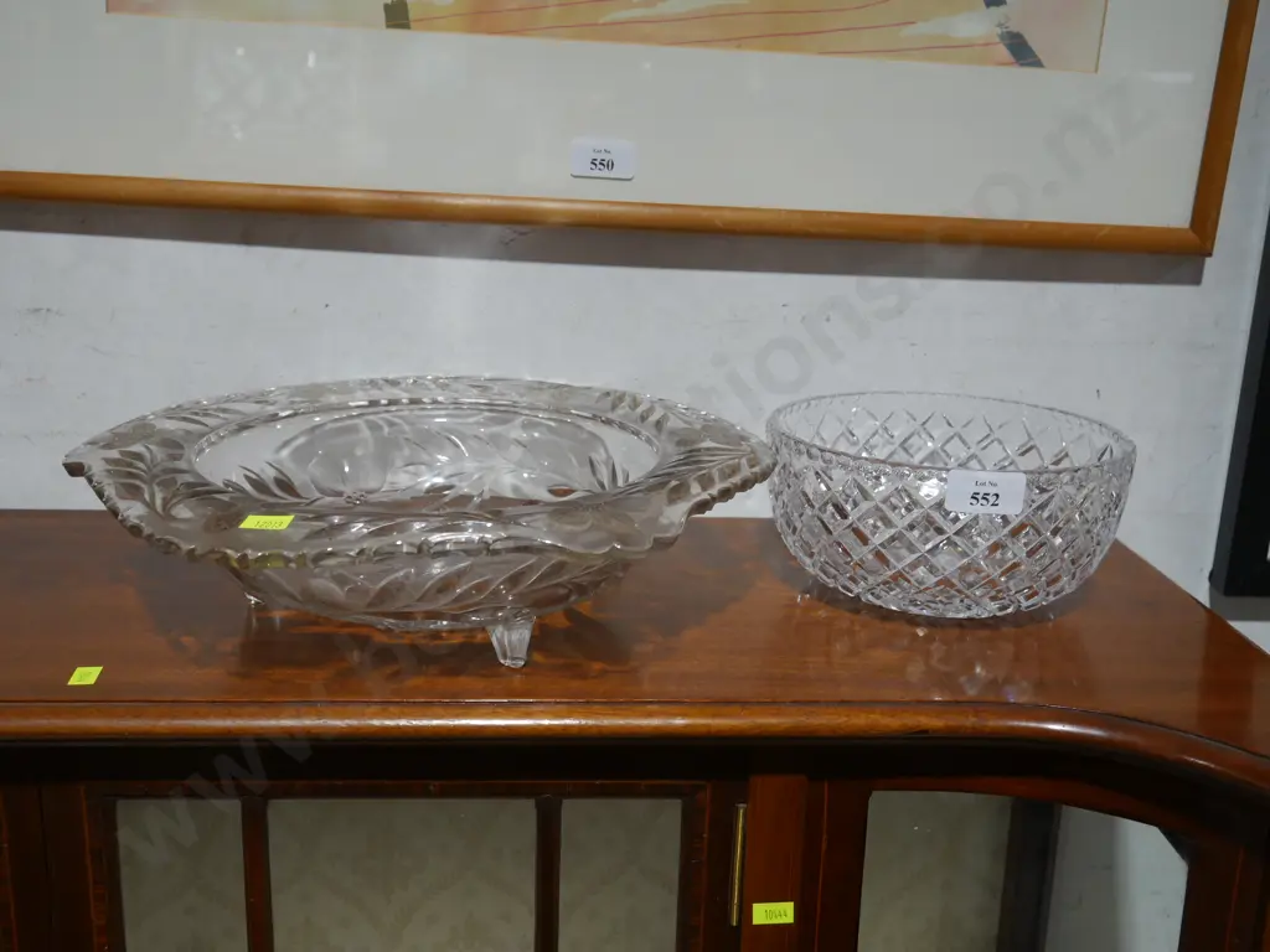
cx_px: 635
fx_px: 1394
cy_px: 476
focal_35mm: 38
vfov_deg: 37.7
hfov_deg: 49.0
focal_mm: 19
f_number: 4.5
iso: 320
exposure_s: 1/60
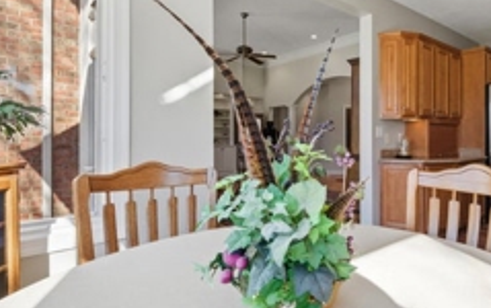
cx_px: 314
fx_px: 308
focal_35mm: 23
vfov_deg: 52.9
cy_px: 131
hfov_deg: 75.4
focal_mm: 12
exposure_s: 1/640
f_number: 8
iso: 250
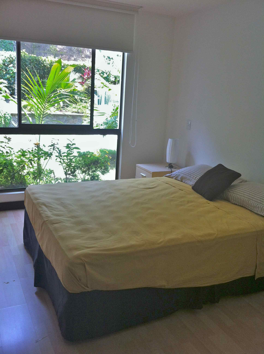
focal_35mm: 35
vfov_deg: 52.7
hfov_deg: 40.6
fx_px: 357
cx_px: 132
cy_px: 177
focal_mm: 3.85
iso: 100
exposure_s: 1/60
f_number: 2.8
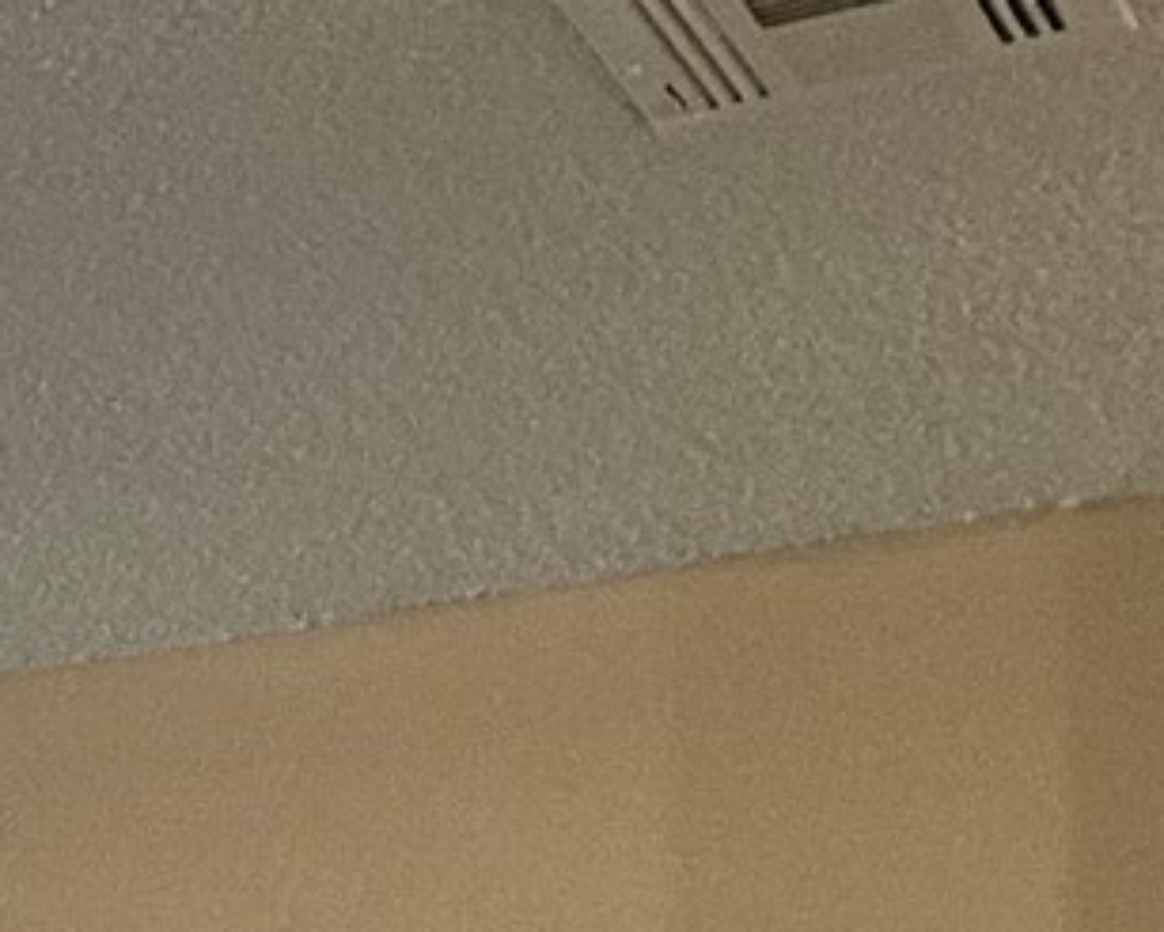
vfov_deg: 7.8
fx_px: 6102
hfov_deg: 10.0
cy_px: 2565
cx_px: -1247
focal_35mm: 177
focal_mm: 3
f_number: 1.8
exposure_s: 1/60
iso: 250
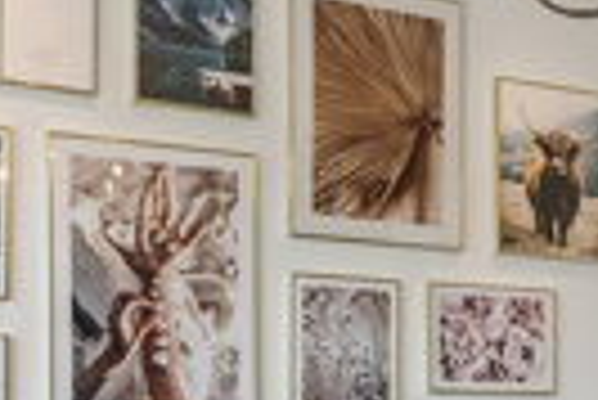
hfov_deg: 19.5
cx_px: 782
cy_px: 461
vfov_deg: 13.9
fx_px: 1596
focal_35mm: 96
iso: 200
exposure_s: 1/30
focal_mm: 16
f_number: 10
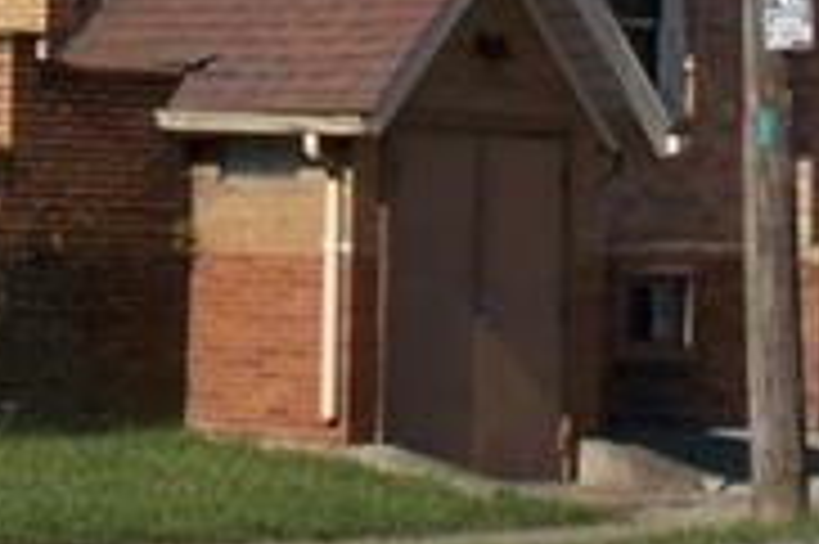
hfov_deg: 12.1
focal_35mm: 169
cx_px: 72
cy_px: -180
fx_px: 3841
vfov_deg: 8.0
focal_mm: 6.6
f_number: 3.5
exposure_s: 1/1000
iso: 80
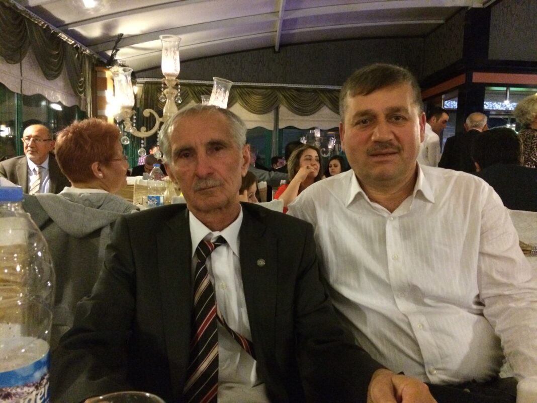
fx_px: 450
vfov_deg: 48.2
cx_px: 268
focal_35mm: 29
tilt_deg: -4.6
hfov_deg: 61.7
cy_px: 202
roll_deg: -2.1
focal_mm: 4.15
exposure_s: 1/15
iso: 640
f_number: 2.2
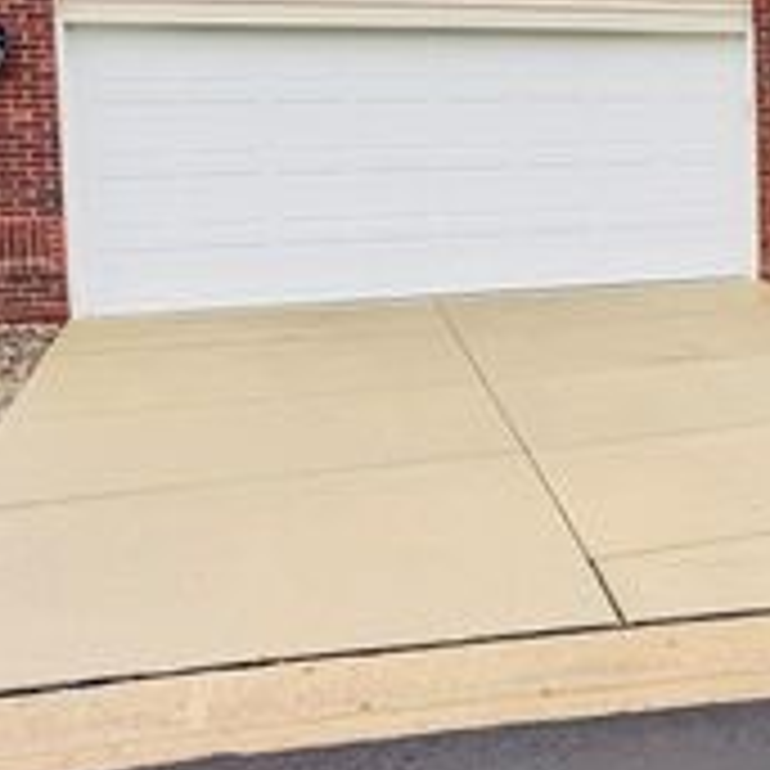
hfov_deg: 23.8
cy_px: 227
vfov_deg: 27.5
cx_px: 1049
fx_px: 1560
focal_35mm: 62
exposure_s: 1/1032
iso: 80
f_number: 1.78
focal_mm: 6.76
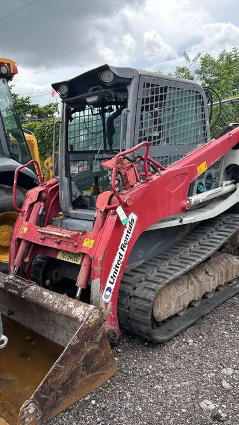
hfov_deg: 37.8
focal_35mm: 31
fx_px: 349
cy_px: 227
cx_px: 124
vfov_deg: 62.6
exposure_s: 1/991
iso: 50
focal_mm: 5.7
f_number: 1.5
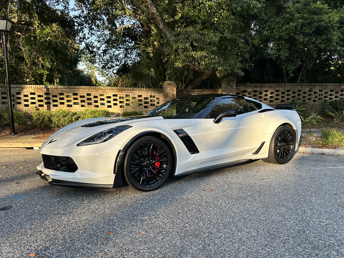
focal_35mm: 28
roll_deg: -0.2
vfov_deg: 49.7
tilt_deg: -8.6
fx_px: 278
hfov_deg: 63.4
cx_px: 179
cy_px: 142
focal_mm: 6.86
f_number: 1.78
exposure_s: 1/473
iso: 80
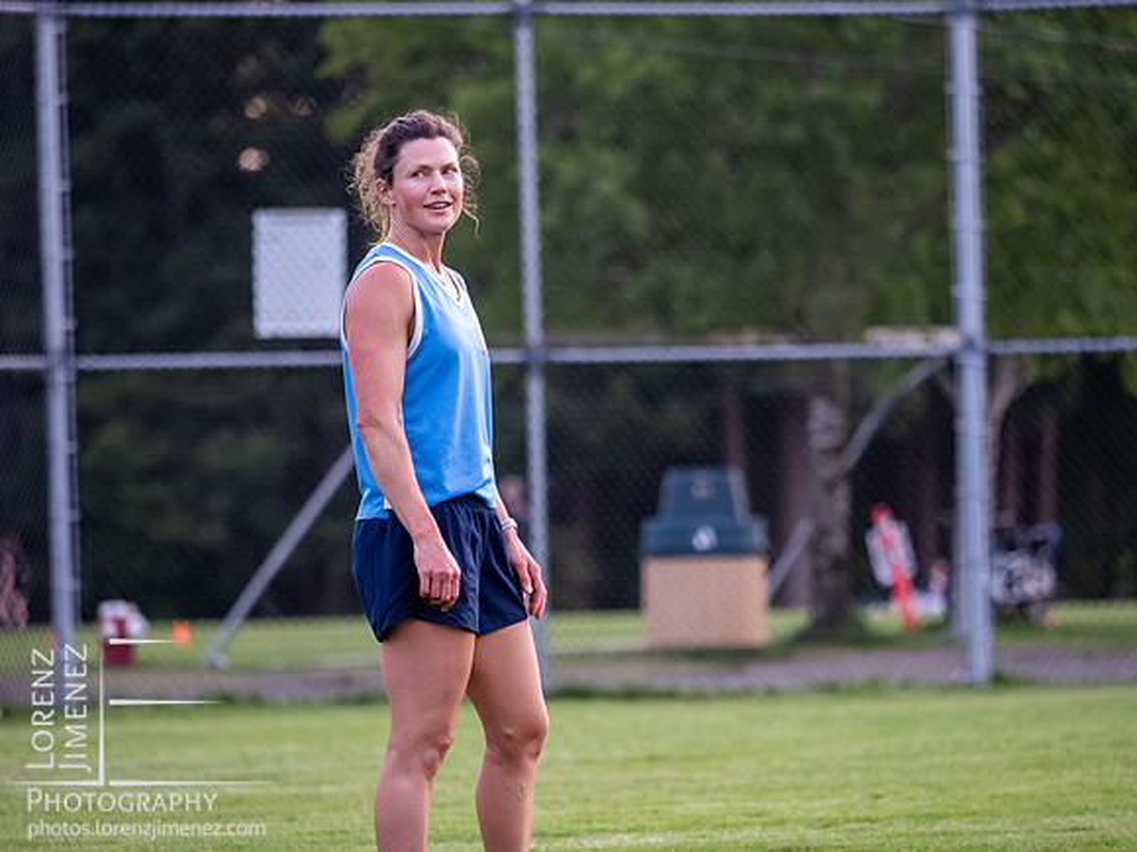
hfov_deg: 6.6
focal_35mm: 300
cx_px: 568
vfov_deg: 5.0
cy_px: 426
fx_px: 9854
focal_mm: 150
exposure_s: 1/1000
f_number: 2.8
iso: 2000
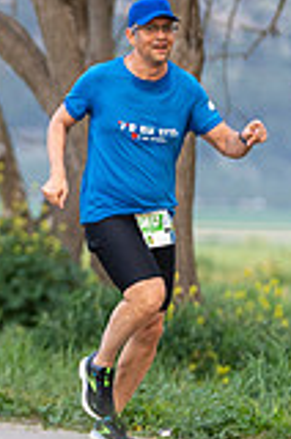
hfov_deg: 2.6
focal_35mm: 534
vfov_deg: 3.9
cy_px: 196
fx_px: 6502
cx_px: -80
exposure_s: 1/800
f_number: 2.8
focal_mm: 147
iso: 800
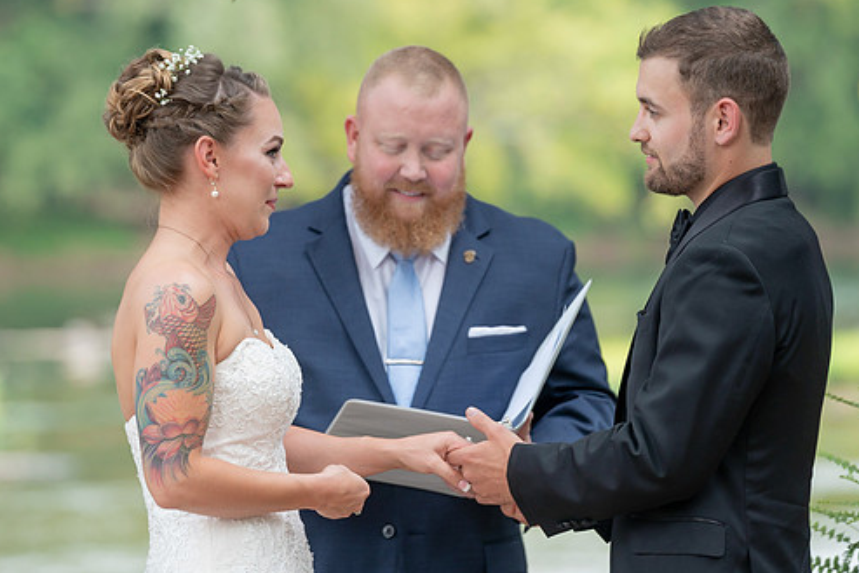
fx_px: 5943
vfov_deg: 5.5
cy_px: 249
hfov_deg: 8.3
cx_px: 408
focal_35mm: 249
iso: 320
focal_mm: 198
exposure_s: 1/200
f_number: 4
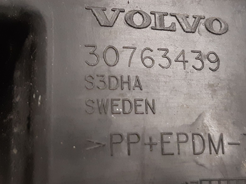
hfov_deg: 53.7
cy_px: 72
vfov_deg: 41.6
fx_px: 242
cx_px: 144
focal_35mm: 34
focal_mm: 3.93
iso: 250
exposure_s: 1/50
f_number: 1.7
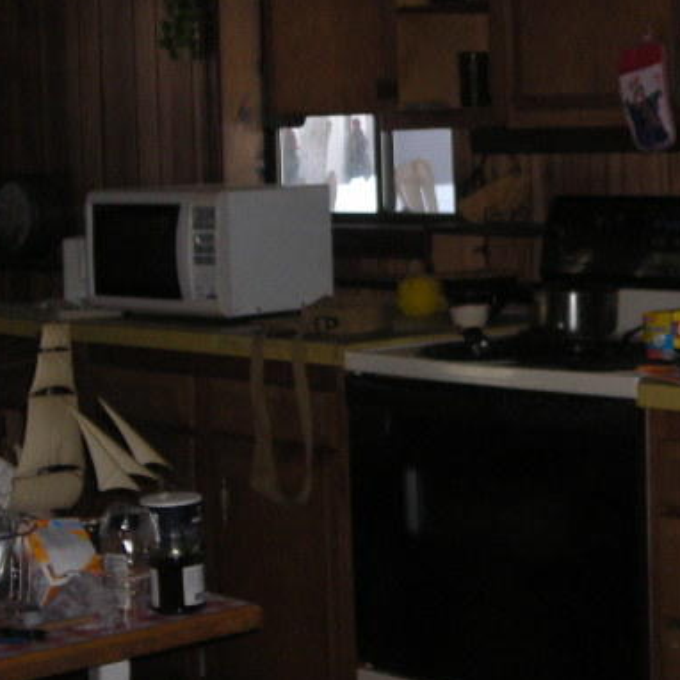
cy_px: 292
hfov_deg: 19.0
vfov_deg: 19.3
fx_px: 2000
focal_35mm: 90
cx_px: 577
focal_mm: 6.3
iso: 192
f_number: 3.2
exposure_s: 1/60
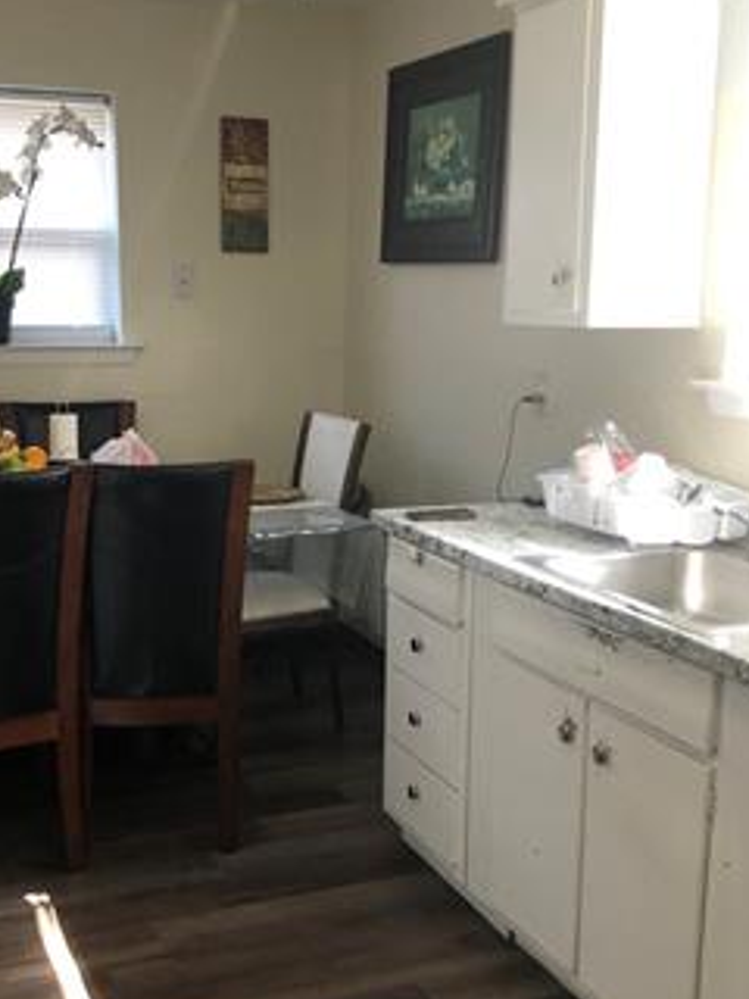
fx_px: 1212
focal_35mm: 42
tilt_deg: -8.0
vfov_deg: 44.8
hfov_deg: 34.3
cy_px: 534
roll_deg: -2.2
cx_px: 331
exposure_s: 1/17
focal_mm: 3.99
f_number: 1.8
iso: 40
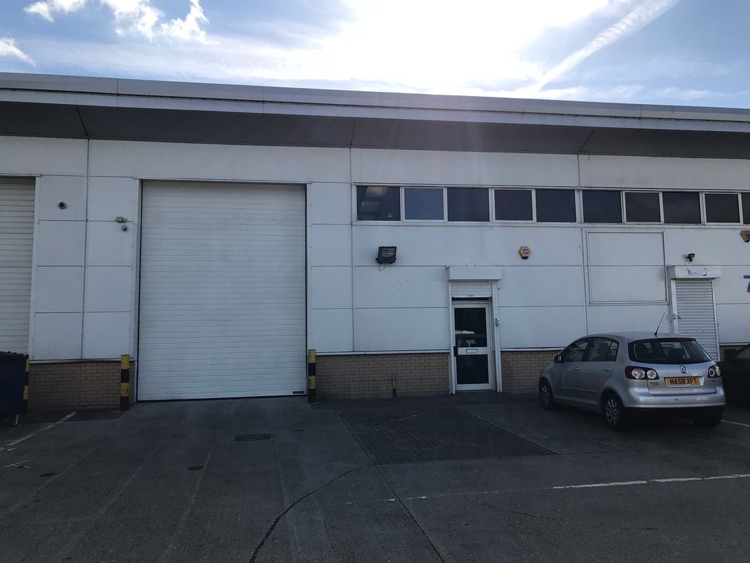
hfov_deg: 63.4
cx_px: 375
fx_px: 607
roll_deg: +1.2
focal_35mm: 28
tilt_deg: +5.0
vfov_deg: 49.8
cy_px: 282
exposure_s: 1/2740
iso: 20
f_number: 1.8
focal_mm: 3.99
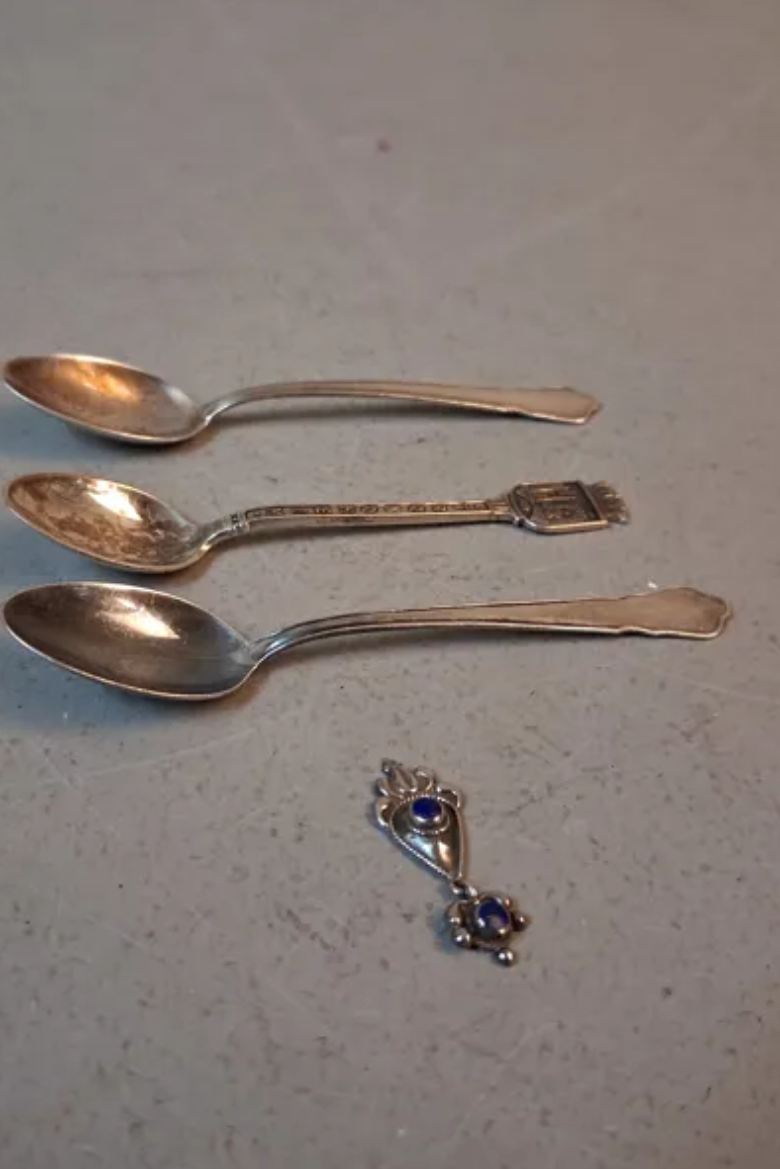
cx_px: 362
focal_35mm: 38
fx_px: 1235
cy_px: 584
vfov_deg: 50.7
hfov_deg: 35.0
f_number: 1.8
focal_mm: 4
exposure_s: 1/50
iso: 250
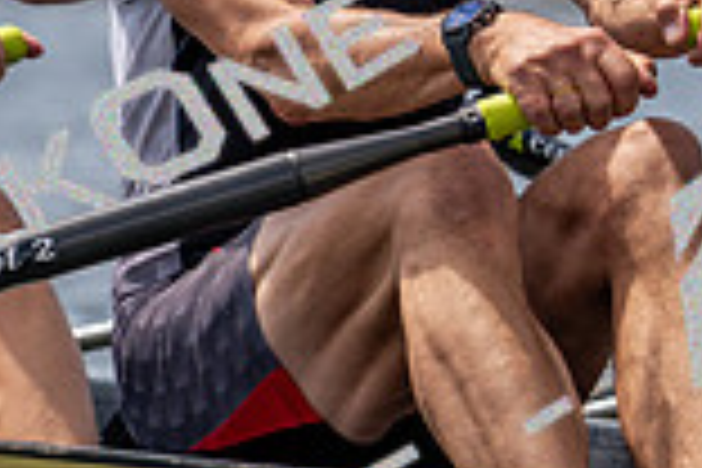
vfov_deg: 1.1
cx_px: 284
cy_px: -38
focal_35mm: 1234
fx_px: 24061
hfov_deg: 1.7
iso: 250
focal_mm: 332
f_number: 6.3
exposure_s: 1/1600
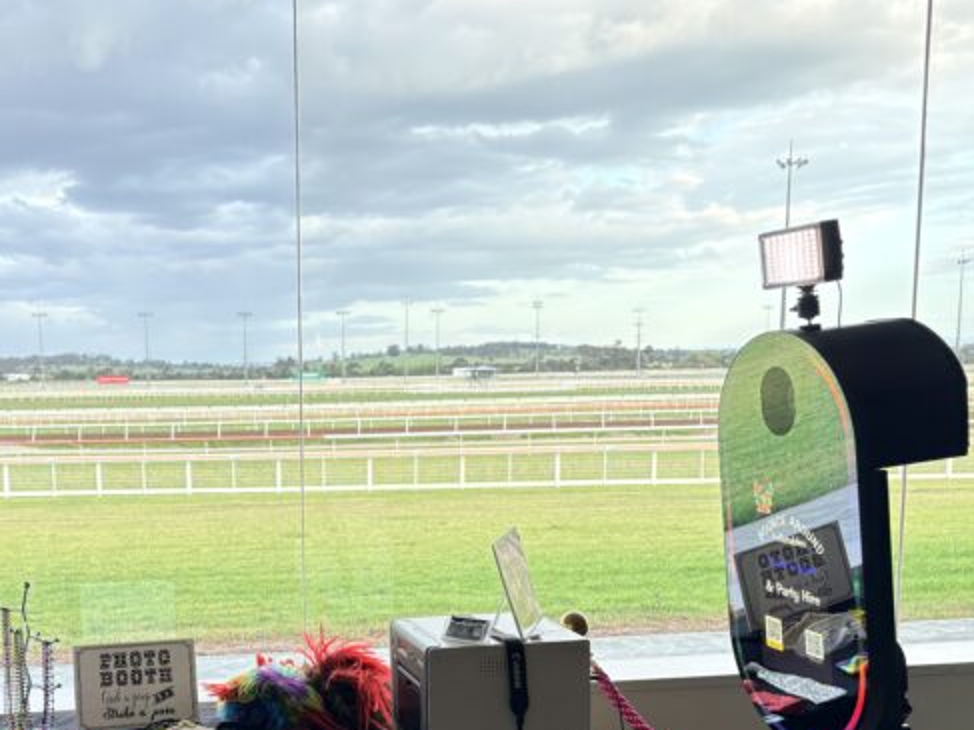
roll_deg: +1.8
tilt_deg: -7.3
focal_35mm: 41
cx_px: 240
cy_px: 536
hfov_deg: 44.2
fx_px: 1153
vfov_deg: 34.5
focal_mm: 5.96
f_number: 1.6
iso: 125
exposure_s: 1/98
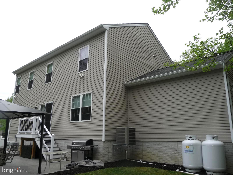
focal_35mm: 28
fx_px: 188
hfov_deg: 63.4
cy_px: 88
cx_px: 116
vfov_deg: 49.7
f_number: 3.3
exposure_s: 1/800
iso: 100
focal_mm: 4.7
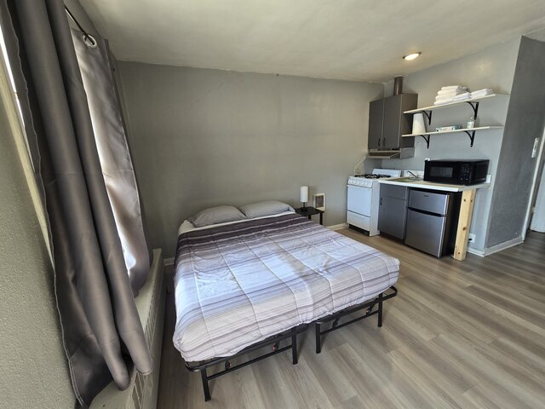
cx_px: 272
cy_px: 204
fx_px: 205
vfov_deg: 89.9
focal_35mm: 13
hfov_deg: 106.2
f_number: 2.2
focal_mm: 2.2
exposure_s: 1/60
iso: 100
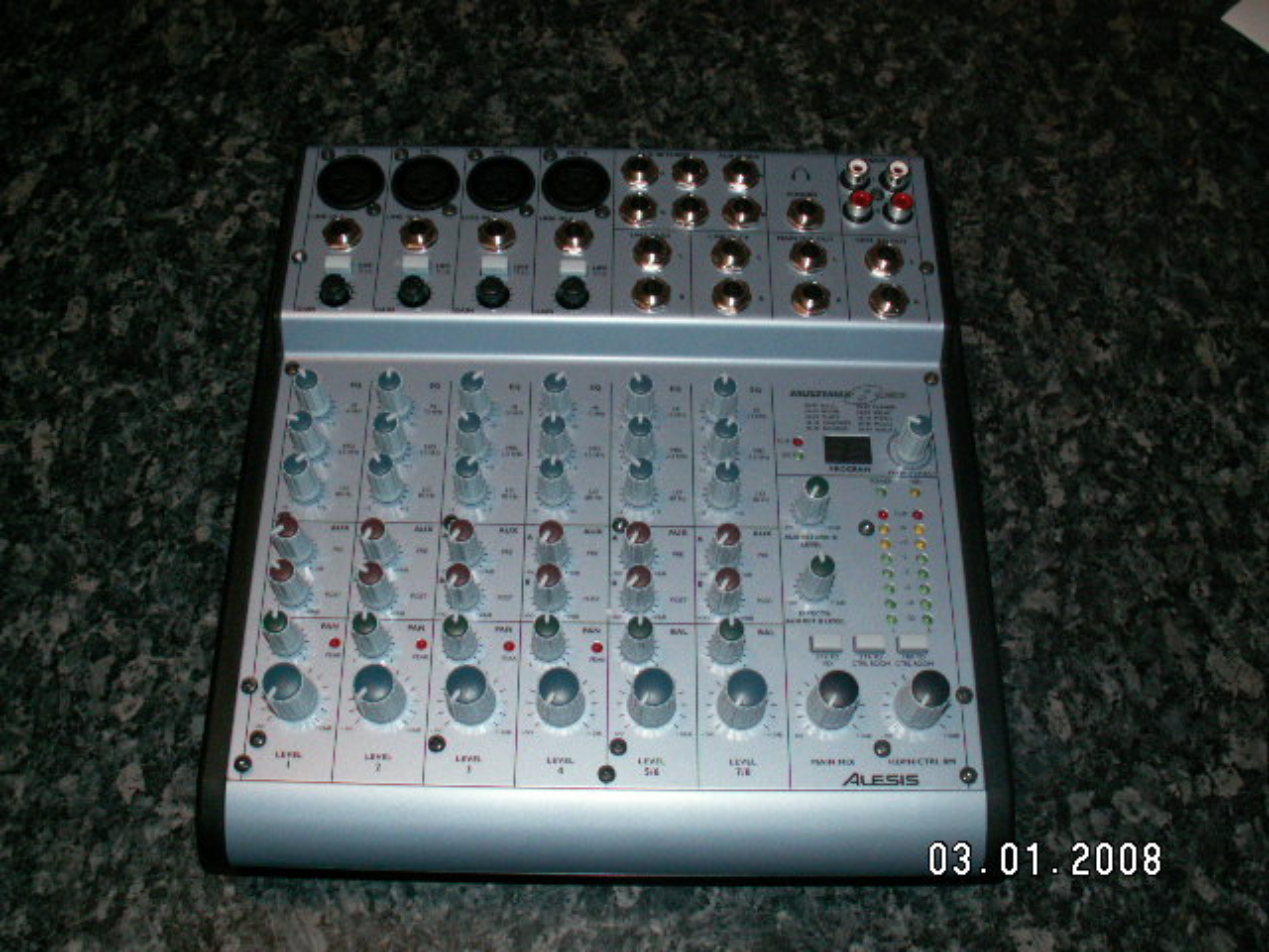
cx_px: 634
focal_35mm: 35
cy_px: 476
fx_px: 1283
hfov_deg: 52.6
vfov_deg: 40.7
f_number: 3.2
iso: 160
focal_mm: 5.86
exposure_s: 1/40
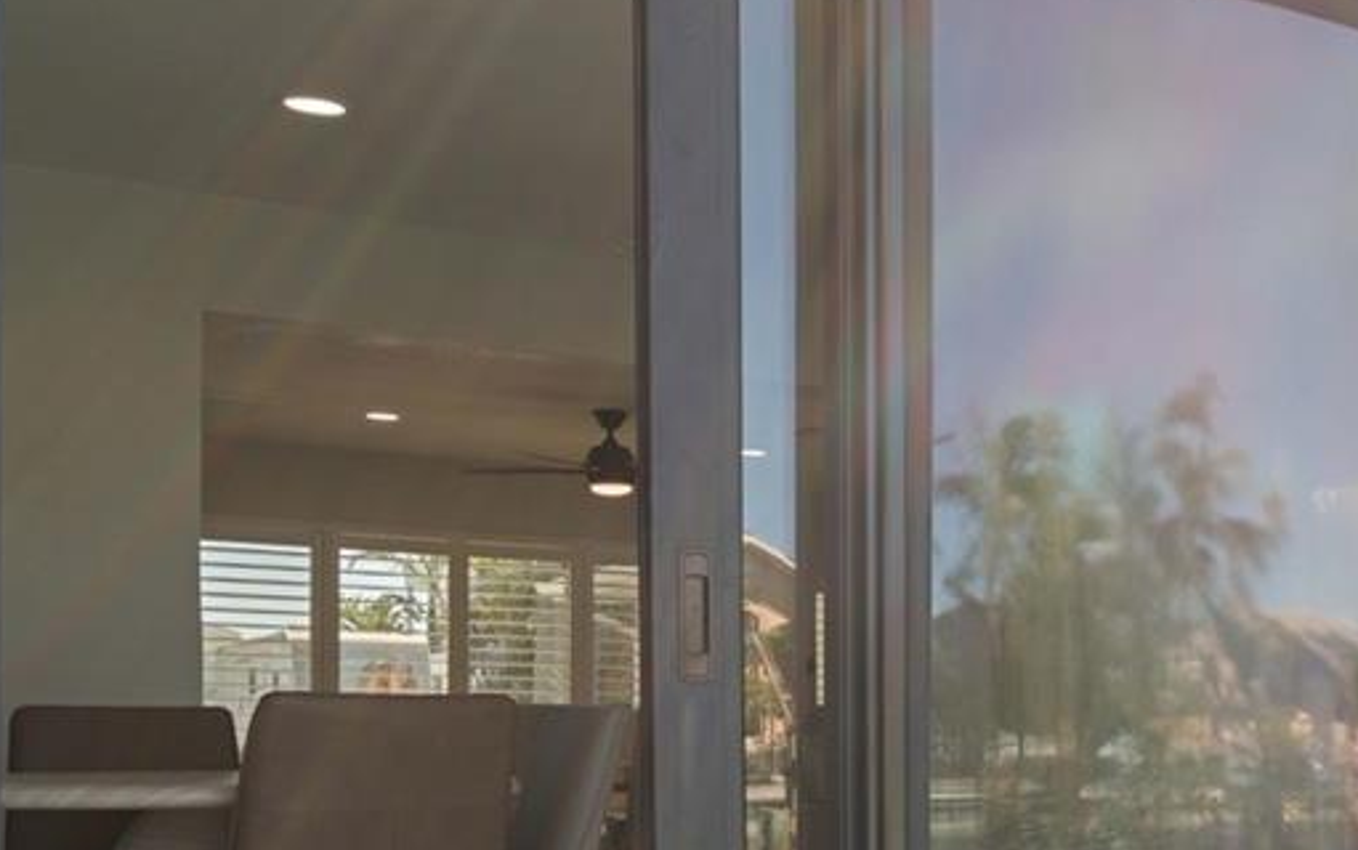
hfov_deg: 36.1
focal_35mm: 51
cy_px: 760
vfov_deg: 24.7
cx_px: 1323
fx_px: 1889
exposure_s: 1/60
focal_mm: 16
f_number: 8
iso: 200
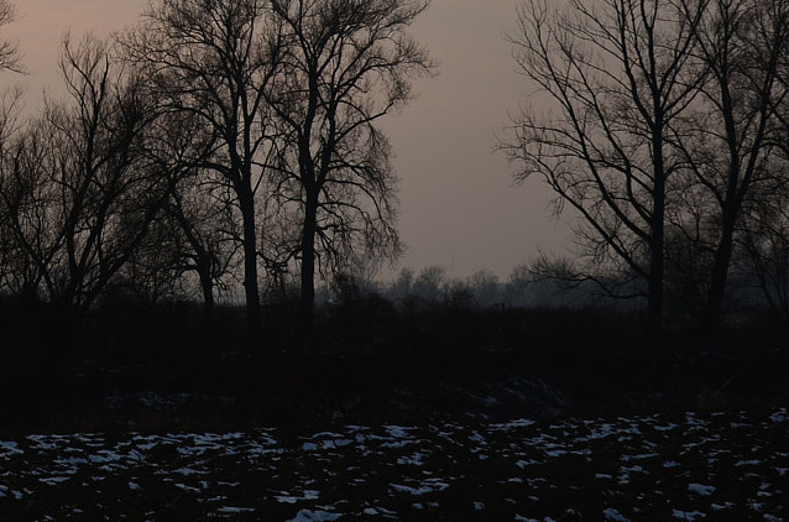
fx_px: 2798
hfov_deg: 15.5
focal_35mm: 128
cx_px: -141
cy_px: -50
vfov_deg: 10.5
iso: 100
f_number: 5.6
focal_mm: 34
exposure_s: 1/250
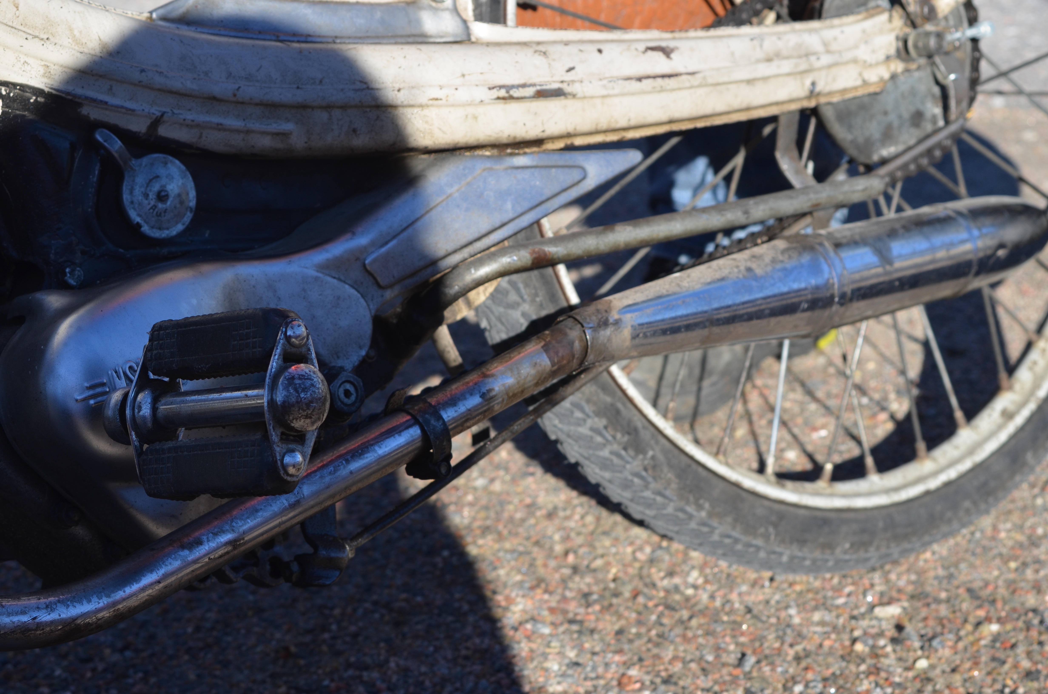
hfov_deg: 24.7
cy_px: 347
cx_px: 524
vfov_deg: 16.5
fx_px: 2397
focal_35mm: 82
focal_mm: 55
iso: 140
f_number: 8
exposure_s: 1/250
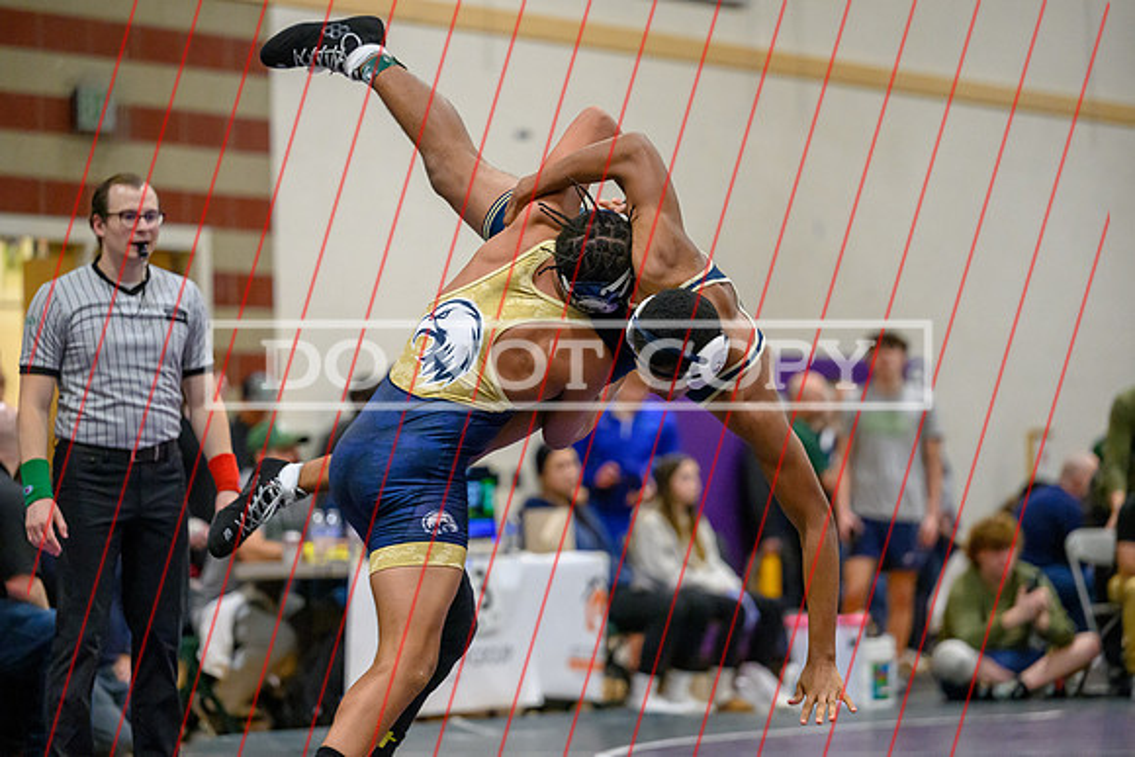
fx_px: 5184
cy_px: 353
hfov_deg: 12.5
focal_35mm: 164
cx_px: 521
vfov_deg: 8.4
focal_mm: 150
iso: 9000
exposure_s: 1/800
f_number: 2.8
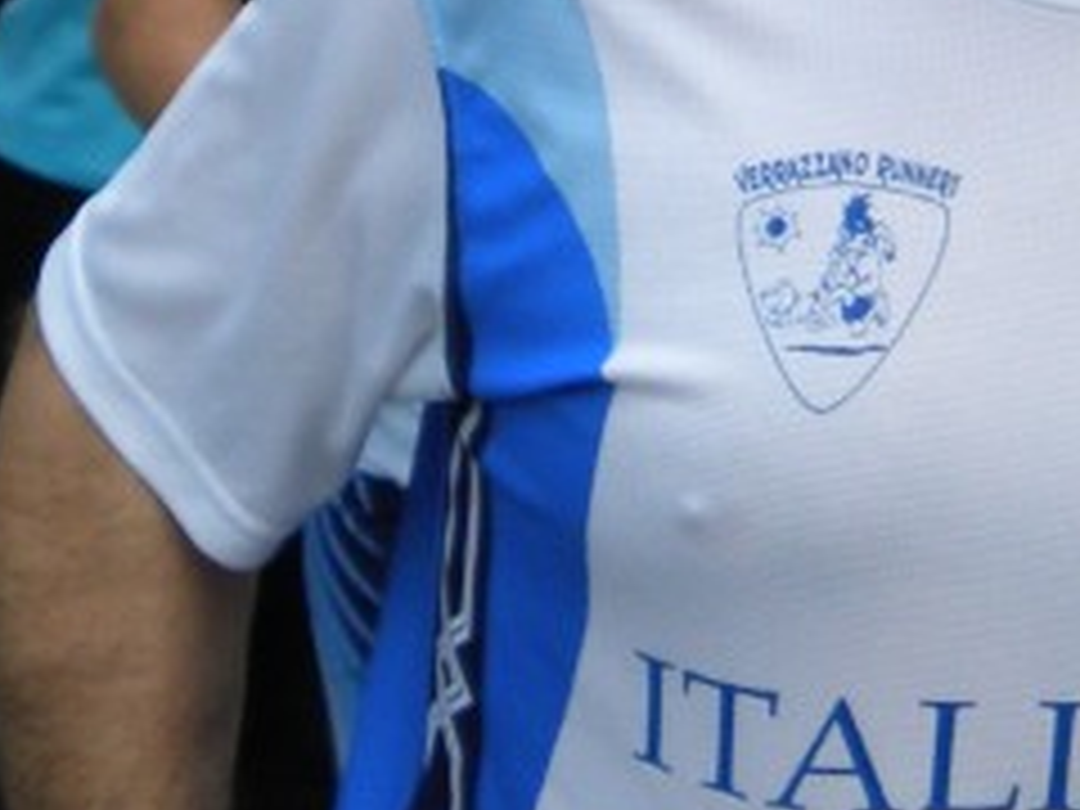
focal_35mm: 222
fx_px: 6926
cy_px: -612
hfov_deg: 8.8
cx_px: 1454
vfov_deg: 6.6
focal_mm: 9.3
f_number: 3.9
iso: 132
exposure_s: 1/510
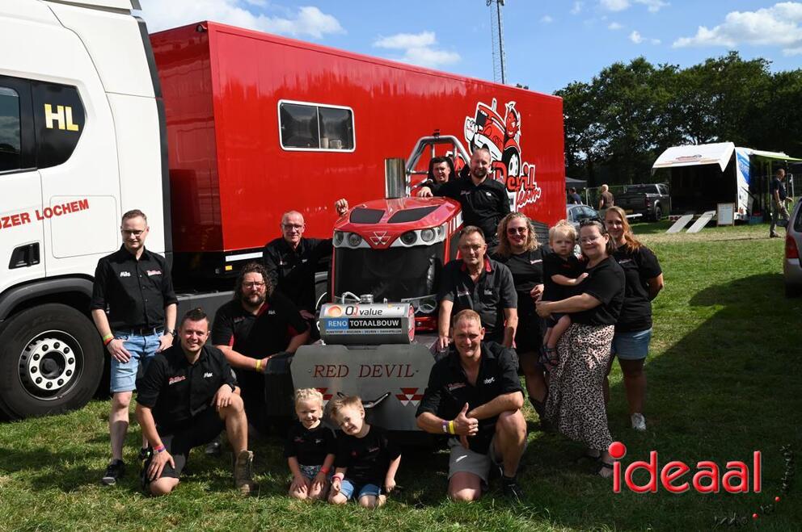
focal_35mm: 36
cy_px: 266
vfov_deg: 36.8
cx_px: 401
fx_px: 801
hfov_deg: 53.2
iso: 640
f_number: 13
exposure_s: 1/640
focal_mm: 36
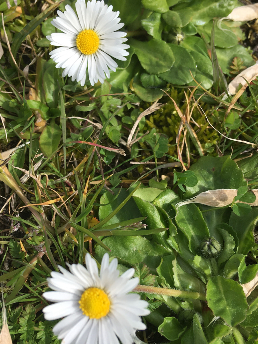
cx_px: 110
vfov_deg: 43.8
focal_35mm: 43
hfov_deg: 33.5
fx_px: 427
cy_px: 178
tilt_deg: -68.2
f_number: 2.2
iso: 25
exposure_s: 1/1261
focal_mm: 4.15
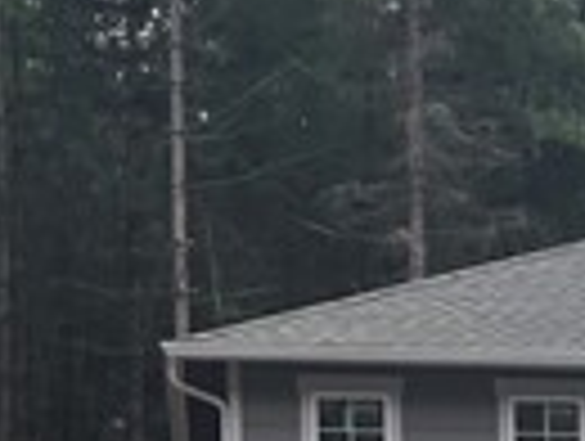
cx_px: 1107
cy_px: 936
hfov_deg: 8.6
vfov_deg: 6.5
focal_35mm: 220
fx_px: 3725
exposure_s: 1/284
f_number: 1.8
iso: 20
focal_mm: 3.99
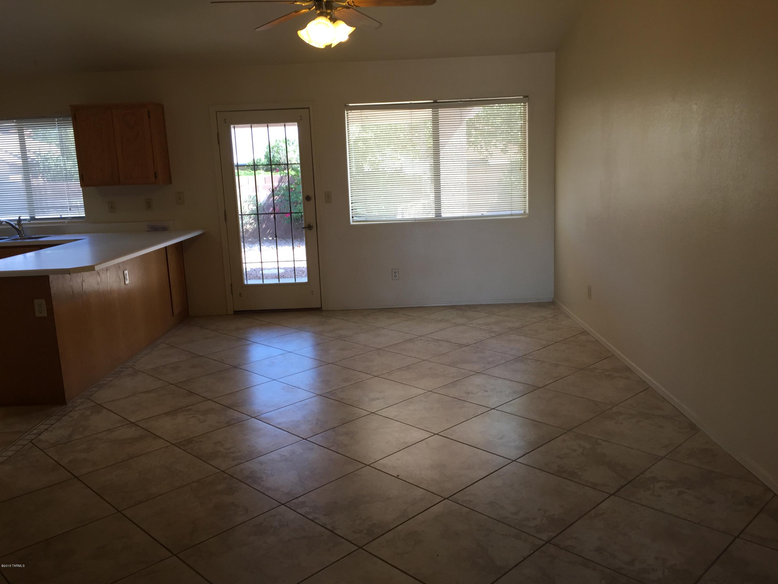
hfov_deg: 61.7
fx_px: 652
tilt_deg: -11.8
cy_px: 292
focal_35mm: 29
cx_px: 389
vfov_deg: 48.2
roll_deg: +2.6
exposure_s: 1/60
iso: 40
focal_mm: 4.15
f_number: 2.2
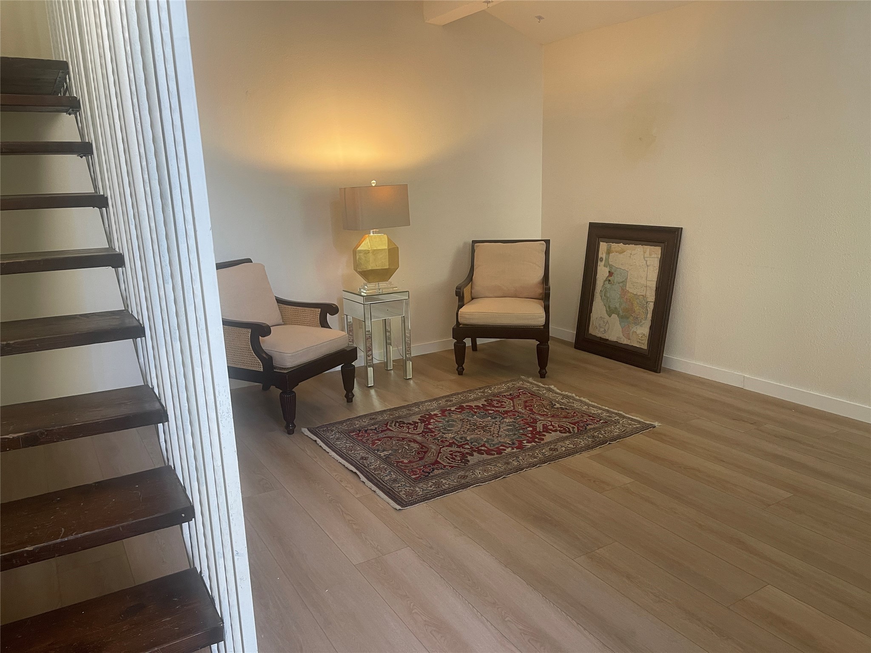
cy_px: 326
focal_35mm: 25
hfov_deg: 69.4
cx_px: 436
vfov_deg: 54.9
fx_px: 629
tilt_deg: -14.2
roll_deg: +2.1
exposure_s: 1/60
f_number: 1.6
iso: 160
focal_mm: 5.1
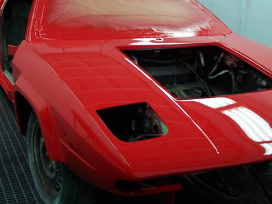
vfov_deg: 26.8
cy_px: 66
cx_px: 153
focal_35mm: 54
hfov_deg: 35.5
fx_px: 424
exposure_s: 1/30
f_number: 2.7
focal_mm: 5.6
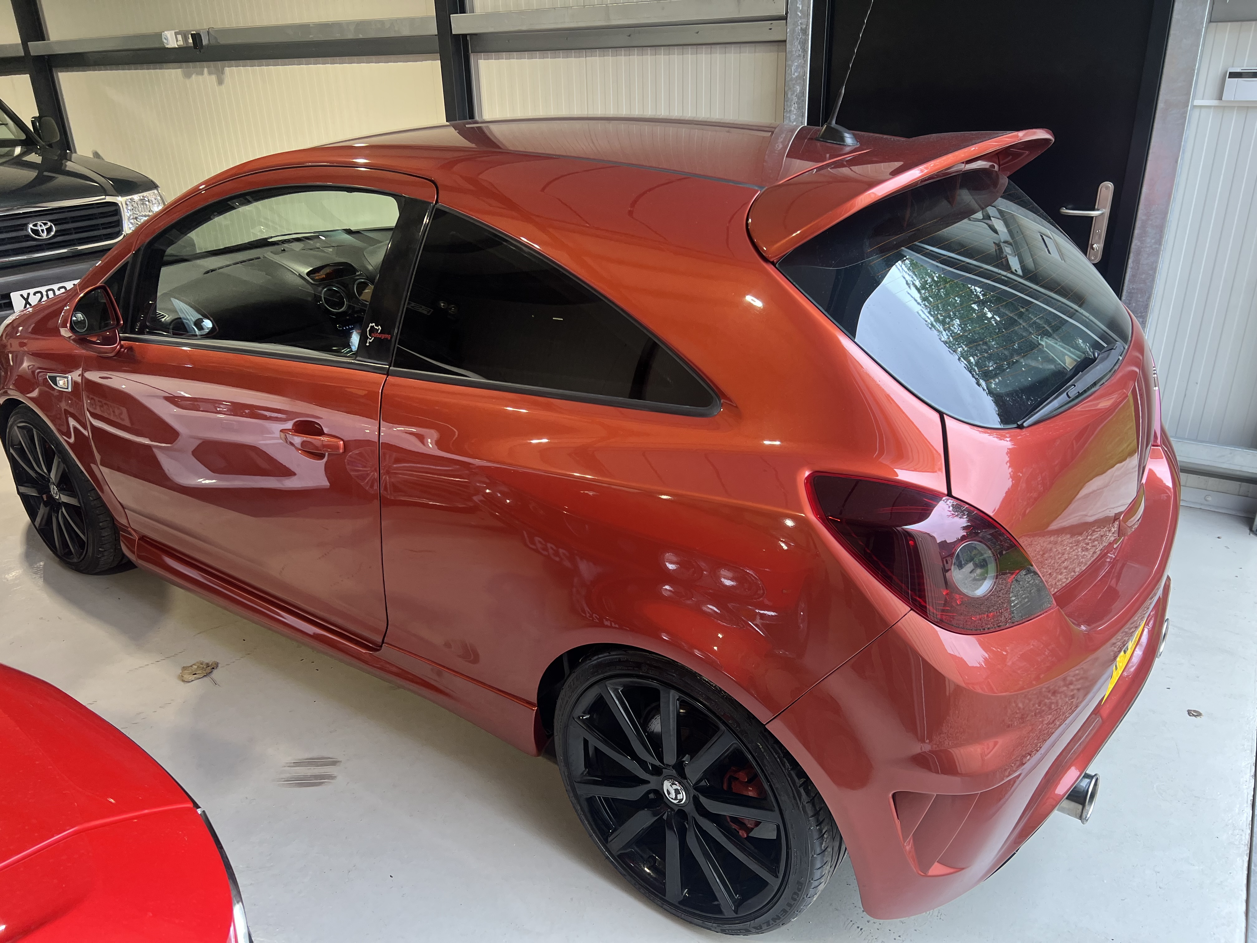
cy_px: 472
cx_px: 628
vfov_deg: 53.1
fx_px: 944
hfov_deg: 67.3
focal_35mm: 26
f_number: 1.5
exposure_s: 1/100
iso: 80
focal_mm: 5.7
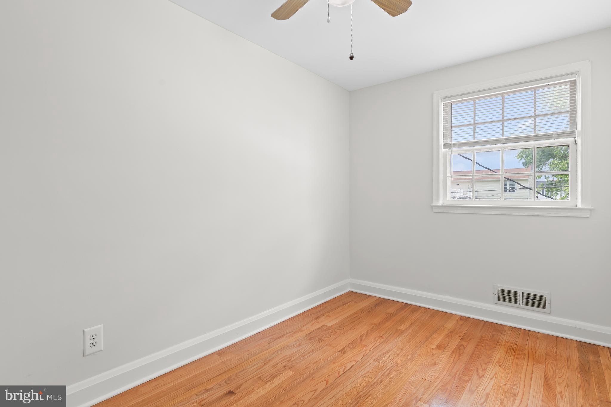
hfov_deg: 90.0
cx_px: 306
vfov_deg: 67.3
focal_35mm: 18
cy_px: 204
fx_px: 305
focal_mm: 18
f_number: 8
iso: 100
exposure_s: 1/2
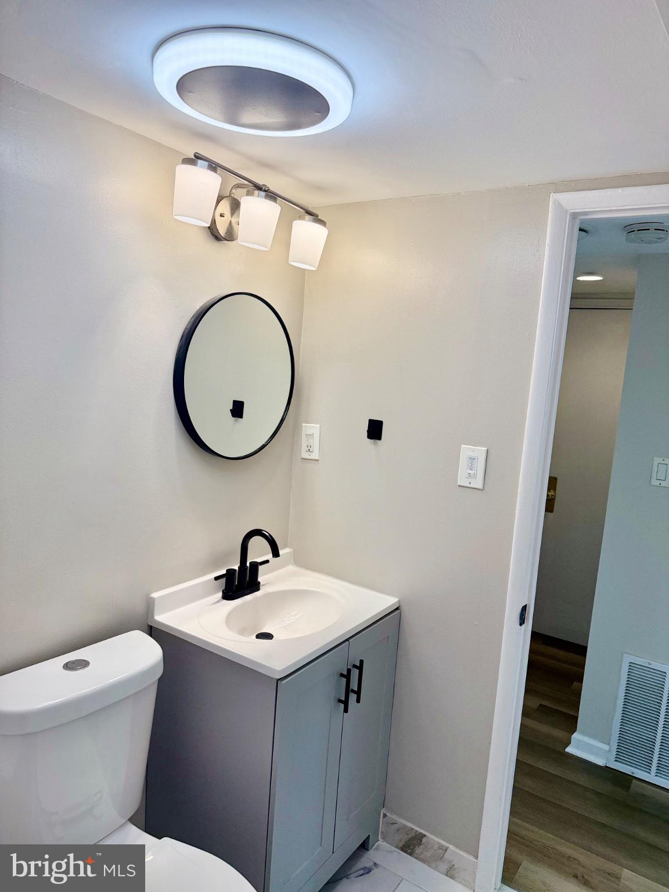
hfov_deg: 56.8
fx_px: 618
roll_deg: -4.1
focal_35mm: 24
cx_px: 334
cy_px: 446
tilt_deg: -6.9
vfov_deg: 71.6
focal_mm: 6.76
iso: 100
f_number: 1.78
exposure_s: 1/286
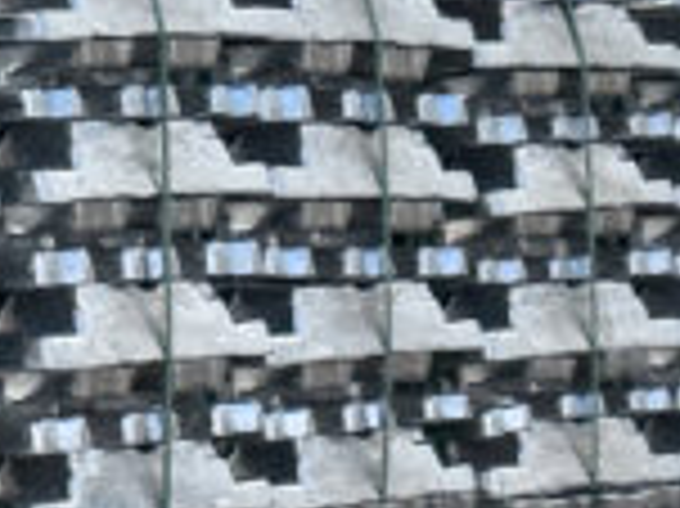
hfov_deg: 6.5
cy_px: 425
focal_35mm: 286
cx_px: -1180
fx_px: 5614
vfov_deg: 5.2
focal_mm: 6.9
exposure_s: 1/3700
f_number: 1.8
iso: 64
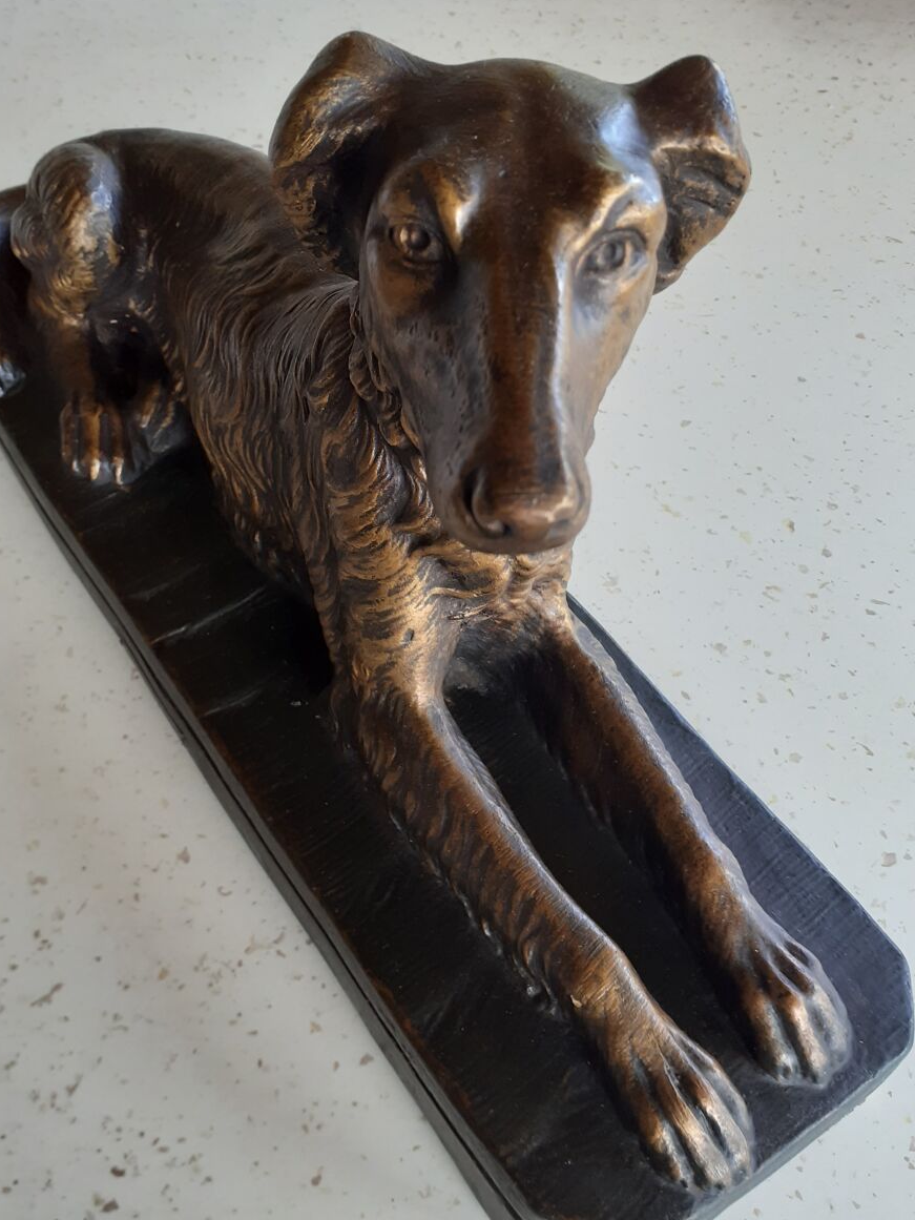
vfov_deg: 58.3
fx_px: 1092
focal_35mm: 31
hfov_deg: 45.4
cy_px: 626
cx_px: 432
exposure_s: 1/50
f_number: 1.9
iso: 64
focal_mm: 3.6
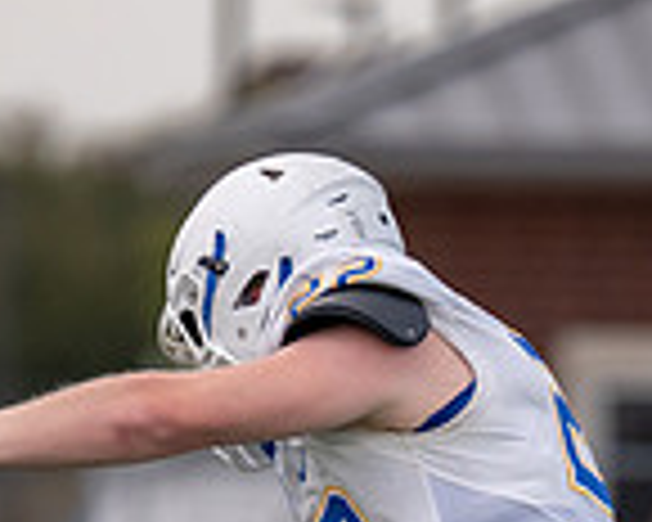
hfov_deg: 1.6
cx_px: 611
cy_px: 1220
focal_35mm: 1248
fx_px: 24082
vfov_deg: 1.2
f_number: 2.8
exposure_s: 1/1250
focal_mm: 200
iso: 250
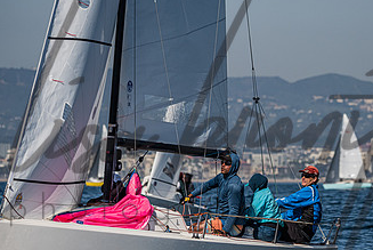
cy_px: 124
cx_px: 263
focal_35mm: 328
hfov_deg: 6.3
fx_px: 3403
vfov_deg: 4.2
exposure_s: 1/8000
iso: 400
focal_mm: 180
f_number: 4.8
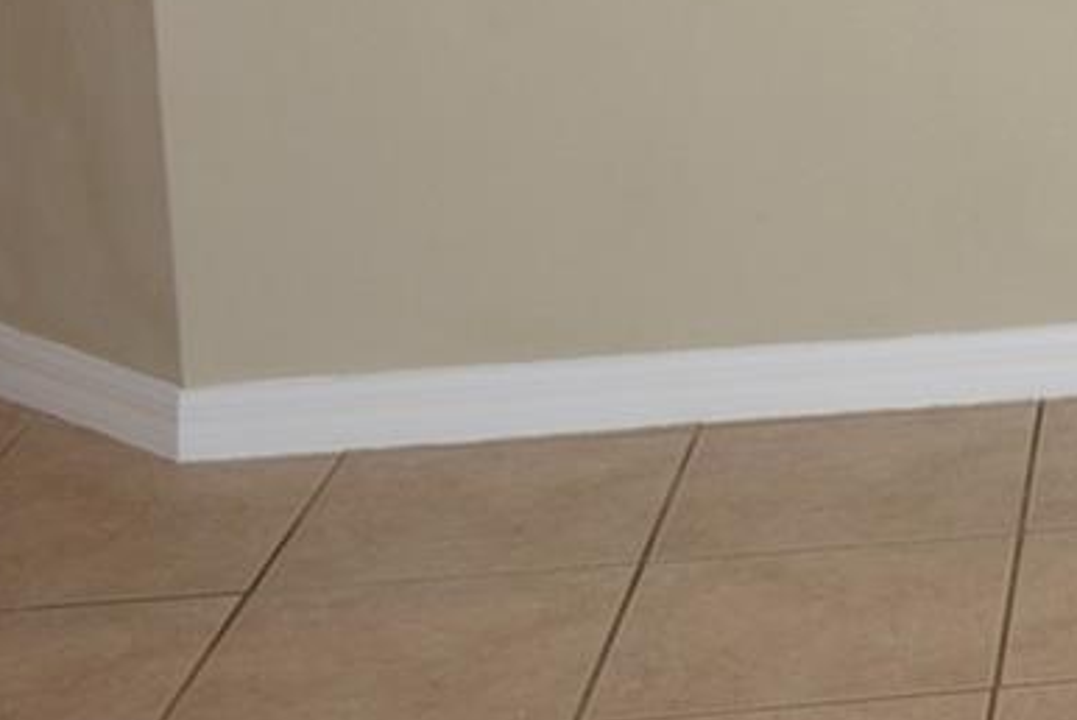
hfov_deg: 15.2
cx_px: 2073
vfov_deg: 11.7
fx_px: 3353
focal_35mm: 112
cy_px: -378
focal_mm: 18
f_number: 4.5
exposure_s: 1/80
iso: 200
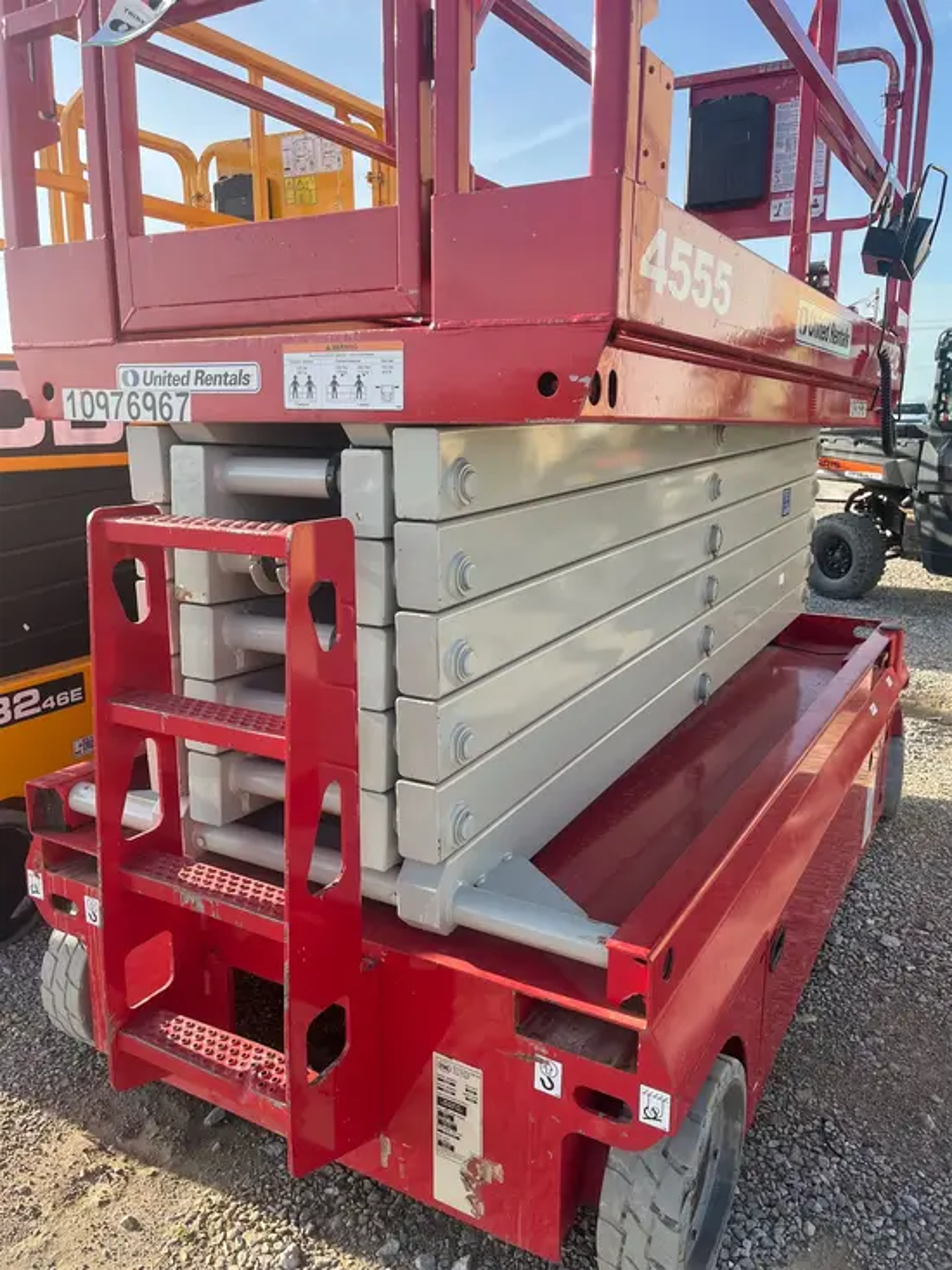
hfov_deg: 53.1
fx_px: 953
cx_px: 476
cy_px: 635
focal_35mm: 26
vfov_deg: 67.3
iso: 50
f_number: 1.6
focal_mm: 5.1
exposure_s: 1/1018
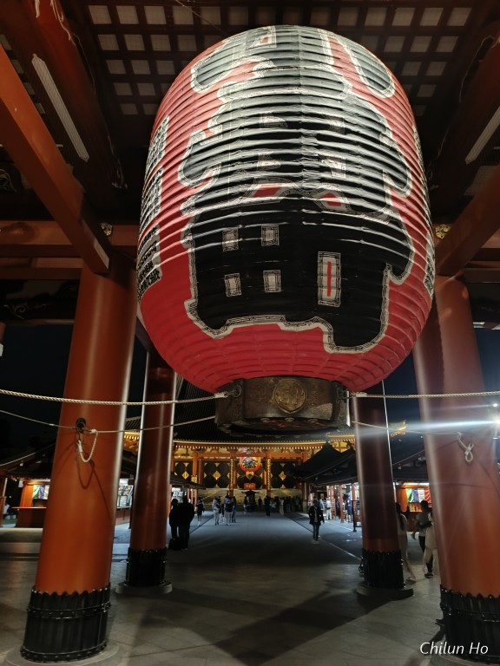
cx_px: 250
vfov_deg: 71.6
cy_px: 333
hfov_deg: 56.8
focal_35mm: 24
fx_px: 462
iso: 970
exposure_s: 1/50
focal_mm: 6.14
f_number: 1.65
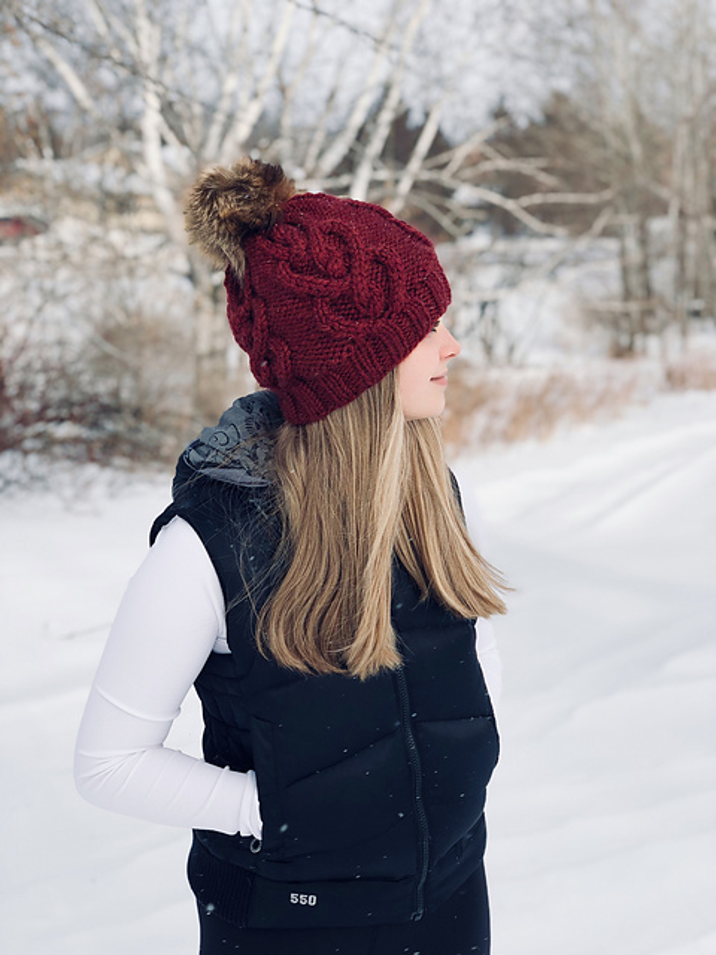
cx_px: 358
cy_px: 478
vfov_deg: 36.8
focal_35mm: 52
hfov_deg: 28.0
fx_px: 1434
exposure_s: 1/600
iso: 16
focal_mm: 6
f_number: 2.4
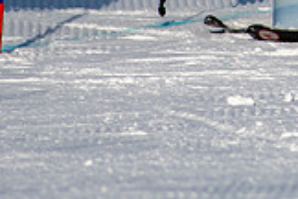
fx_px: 13343
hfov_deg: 1.3
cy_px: -130
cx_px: 386
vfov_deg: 0.9
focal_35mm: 1612
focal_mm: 300
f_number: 3.2
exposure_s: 1/5000
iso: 100
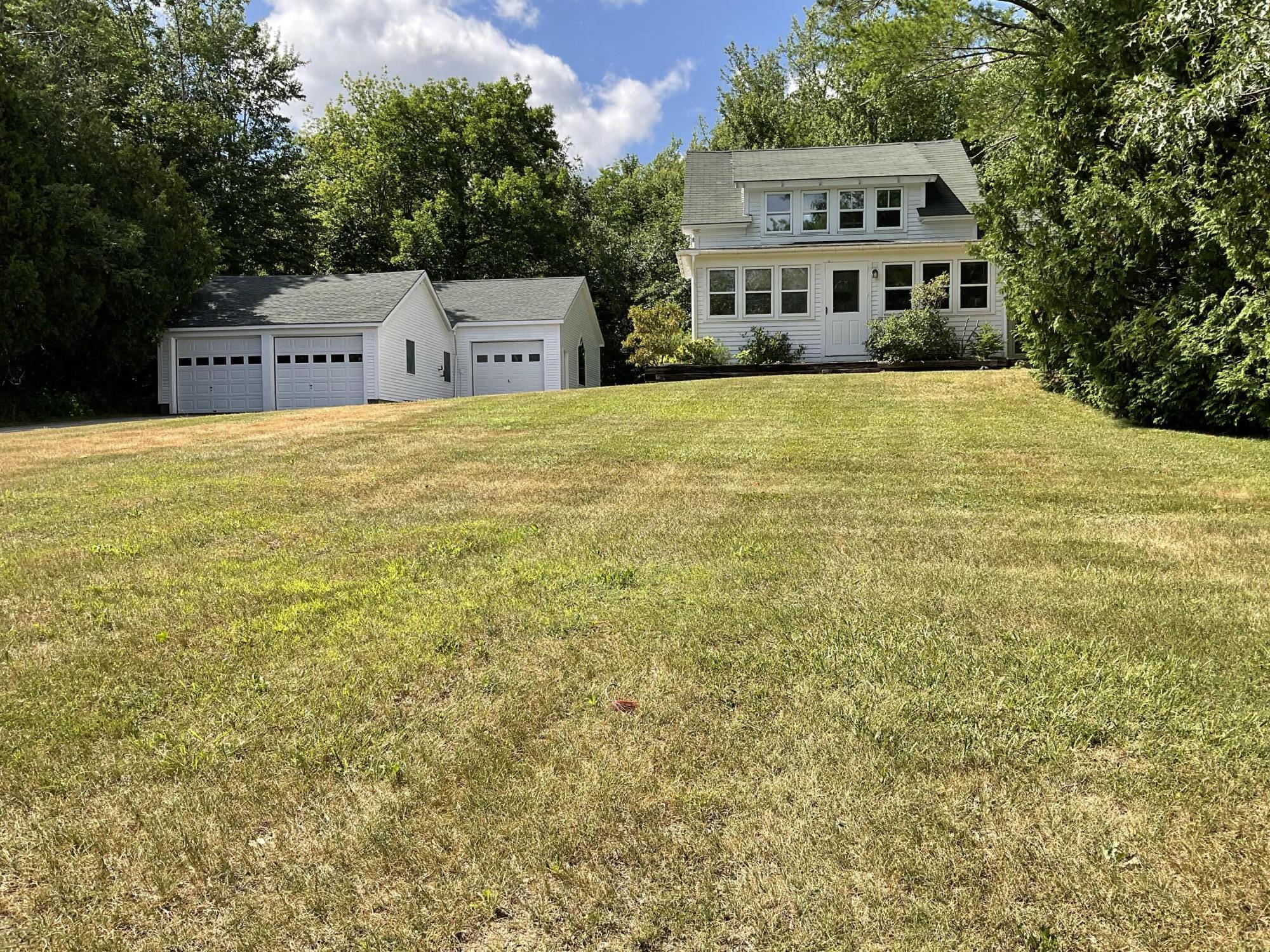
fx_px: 1064
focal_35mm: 29
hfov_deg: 61.7
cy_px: 476
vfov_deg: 48.2
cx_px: 635
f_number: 1.8
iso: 16
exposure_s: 1/1168
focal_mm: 3
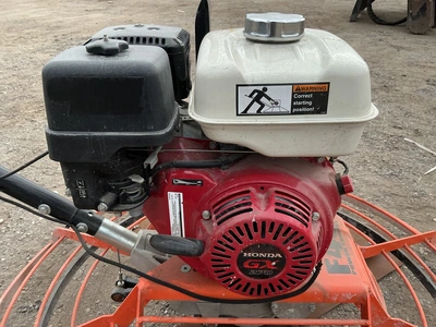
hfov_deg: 63.4
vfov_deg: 49.7
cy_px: 164
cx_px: 218
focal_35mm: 28
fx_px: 353
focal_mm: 3
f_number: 1.8
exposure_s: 1/509
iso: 25
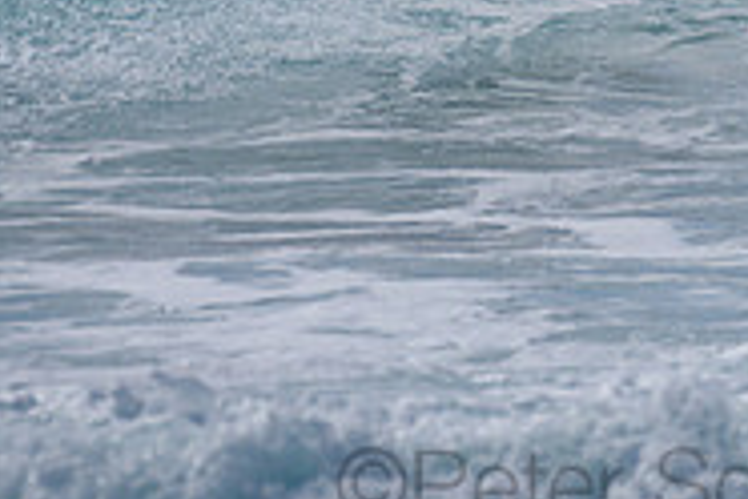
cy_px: -348
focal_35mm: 1908
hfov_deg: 1.1
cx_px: 398
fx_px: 39641
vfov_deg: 0.7
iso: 100
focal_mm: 500
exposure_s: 1/2000
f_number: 5.6
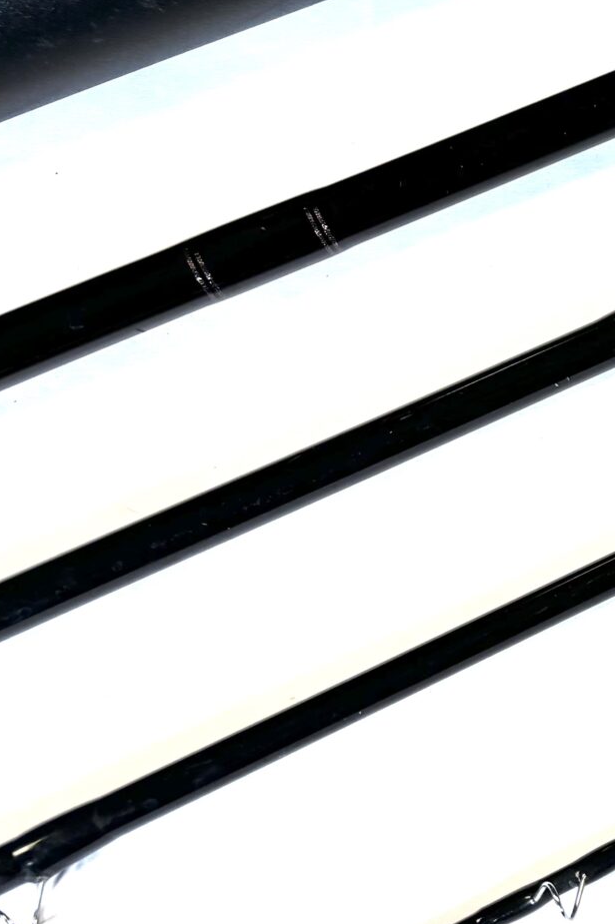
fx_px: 1922
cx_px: 1271
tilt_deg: -65.6
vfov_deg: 27.0
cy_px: 390
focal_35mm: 75
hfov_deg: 14.6
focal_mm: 5.96
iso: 32
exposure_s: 1/121
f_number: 1.6
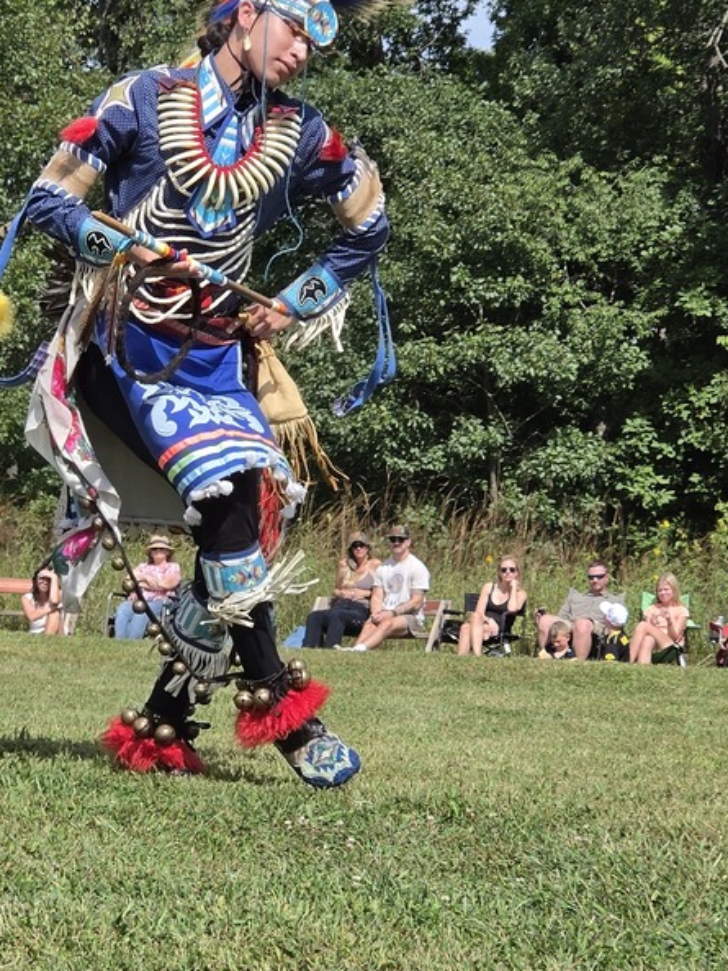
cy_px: 515
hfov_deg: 12.4
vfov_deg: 16.6
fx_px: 3339
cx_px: 139
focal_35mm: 119
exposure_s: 1/984
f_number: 2.4
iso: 25
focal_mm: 7
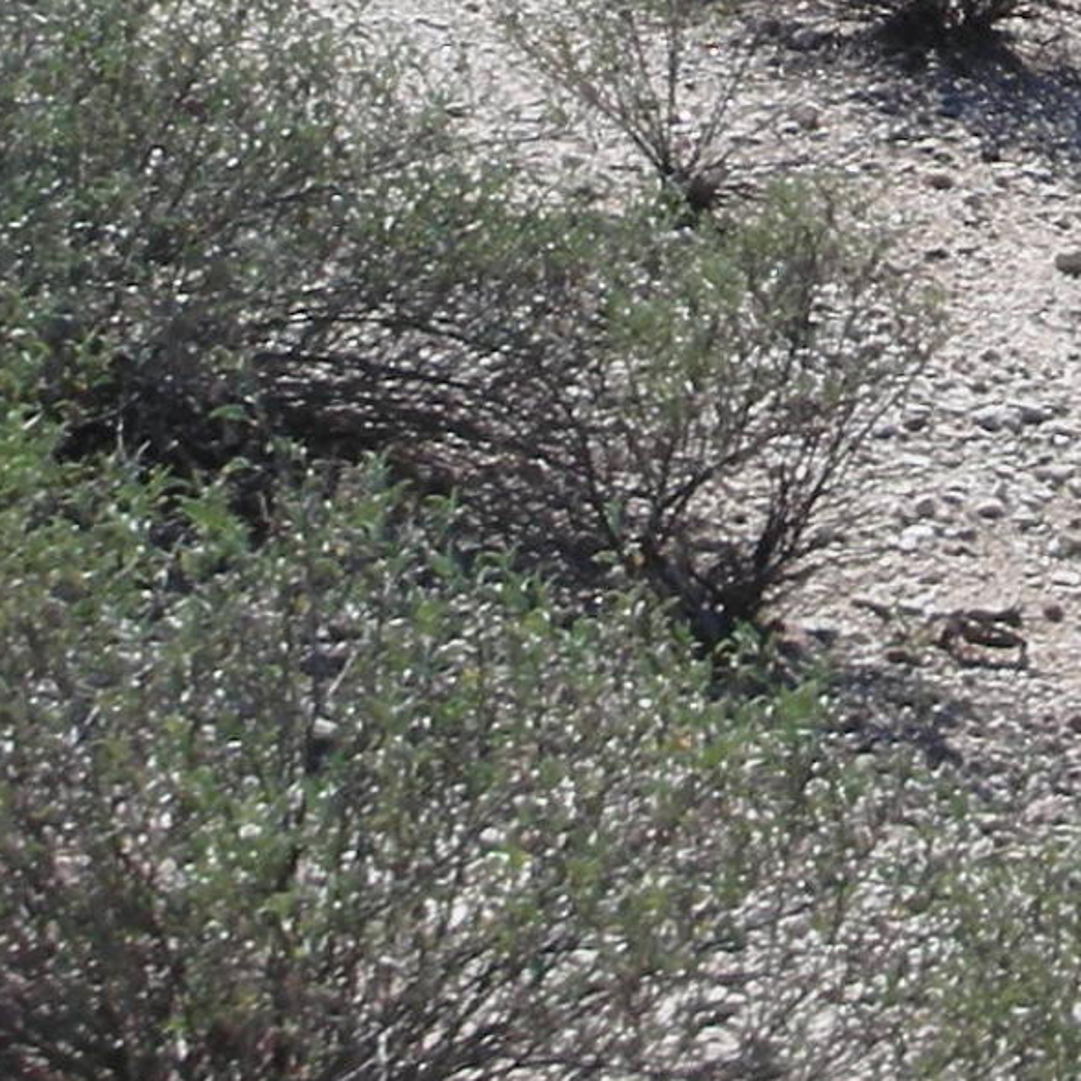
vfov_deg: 10.7
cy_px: -495
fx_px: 5582
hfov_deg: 11.1
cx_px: 691
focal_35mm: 158
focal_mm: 5.8
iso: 50
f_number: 8.5
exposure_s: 1/88
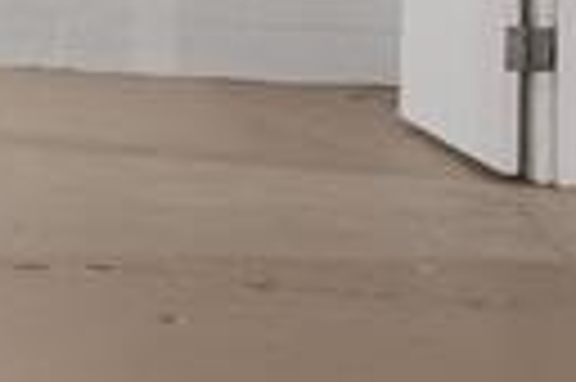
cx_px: -634
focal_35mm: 136
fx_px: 2173
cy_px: -227
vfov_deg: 9.7
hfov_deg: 12.8
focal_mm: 17
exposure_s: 1/1.67
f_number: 9
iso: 320
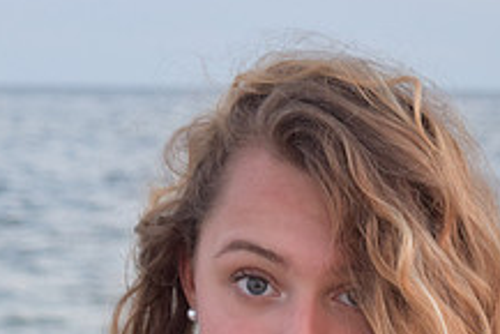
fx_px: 3062
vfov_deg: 6.2
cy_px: 430
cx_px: 85
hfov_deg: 9.3
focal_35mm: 220
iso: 800
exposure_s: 1/60
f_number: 5.6
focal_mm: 55
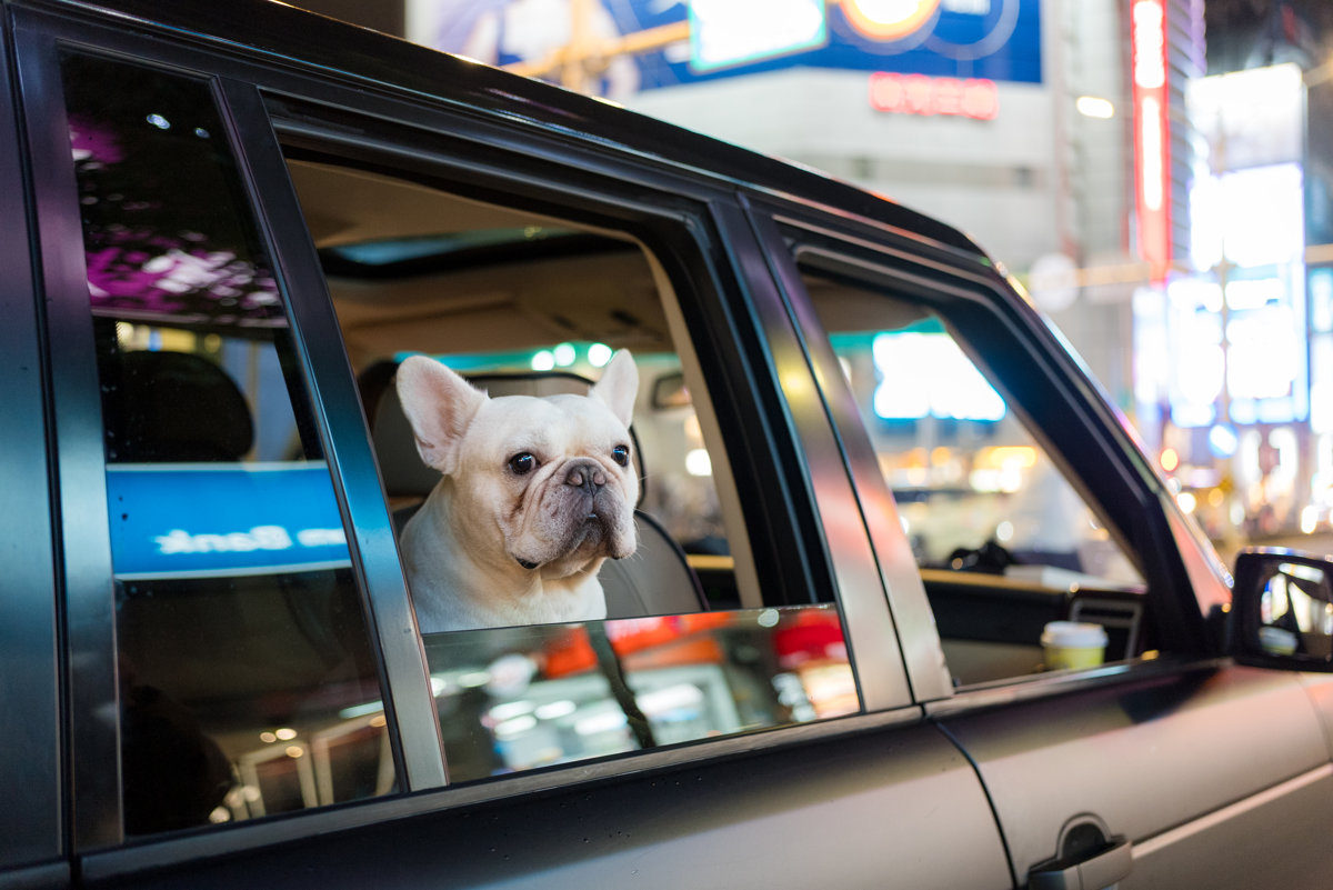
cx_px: 666
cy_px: 445
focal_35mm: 40
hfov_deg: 48.4
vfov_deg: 33.4
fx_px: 1482
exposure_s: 1/40
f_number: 2.5
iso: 1600
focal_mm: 40
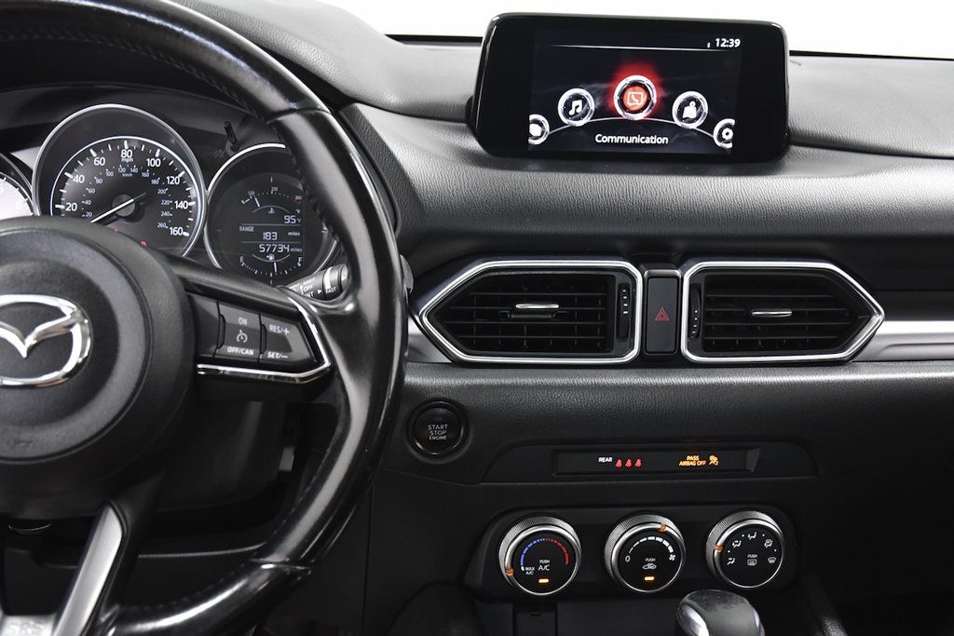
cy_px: 318
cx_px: 477
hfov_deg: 48.5
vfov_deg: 33.4
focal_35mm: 40
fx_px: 1060
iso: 2500
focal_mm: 27
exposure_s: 1/160
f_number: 4.5
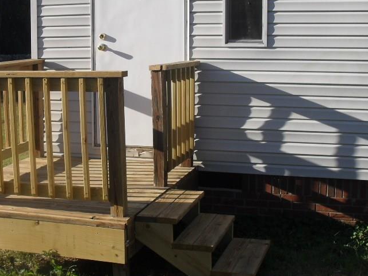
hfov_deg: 34.3
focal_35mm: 56
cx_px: 155
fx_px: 595
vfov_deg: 26.1
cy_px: 116
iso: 100
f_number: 8.4
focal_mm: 6.3
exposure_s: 1/125
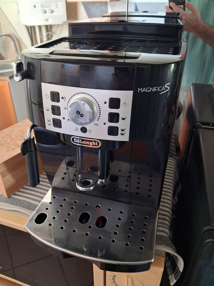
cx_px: 107
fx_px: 223
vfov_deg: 65.3
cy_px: 143
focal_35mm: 27
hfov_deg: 51.4
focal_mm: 4
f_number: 1.8
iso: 500
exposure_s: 1/25
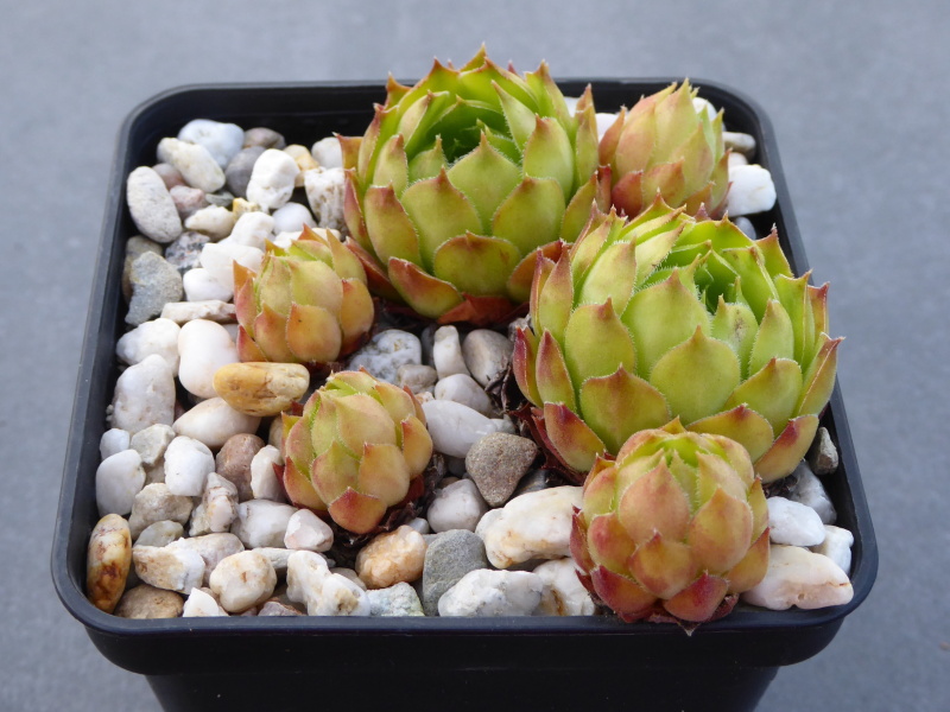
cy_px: 356
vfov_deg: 27.5
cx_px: 475
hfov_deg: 36.2
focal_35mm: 53
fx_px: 1455
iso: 160
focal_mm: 9
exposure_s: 1/60
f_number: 4.1
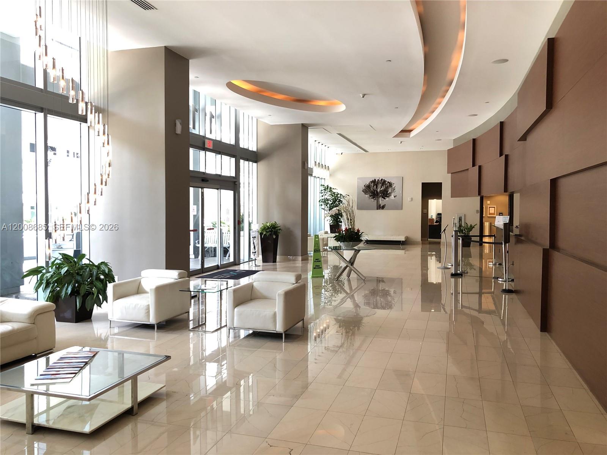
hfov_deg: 63.4
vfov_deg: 49.7
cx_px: 304
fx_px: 491
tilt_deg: -2.2
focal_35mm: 28
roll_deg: +0.2
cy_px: 228
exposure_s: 1/24
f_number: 1.8
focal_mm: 3.99
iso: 40
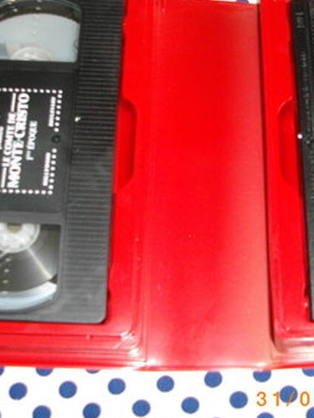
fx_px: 677
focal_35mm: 56
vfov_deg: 34.3
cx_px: 192
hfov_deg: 26.1
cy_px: 184
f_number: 2.9
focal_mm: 5.7
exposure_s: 1/50
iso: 200
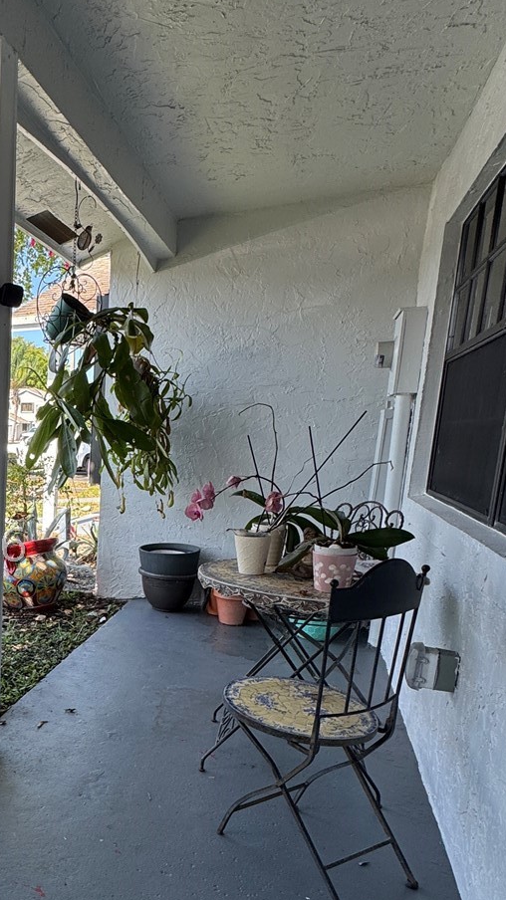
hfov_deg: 37.0
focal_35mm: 27
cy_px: 546
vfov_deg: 69.1
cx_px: -32
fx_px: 645
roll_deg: -0.5
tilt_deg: -10.9
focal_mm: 2.22
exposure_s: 1/296
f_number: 2.2
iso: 40
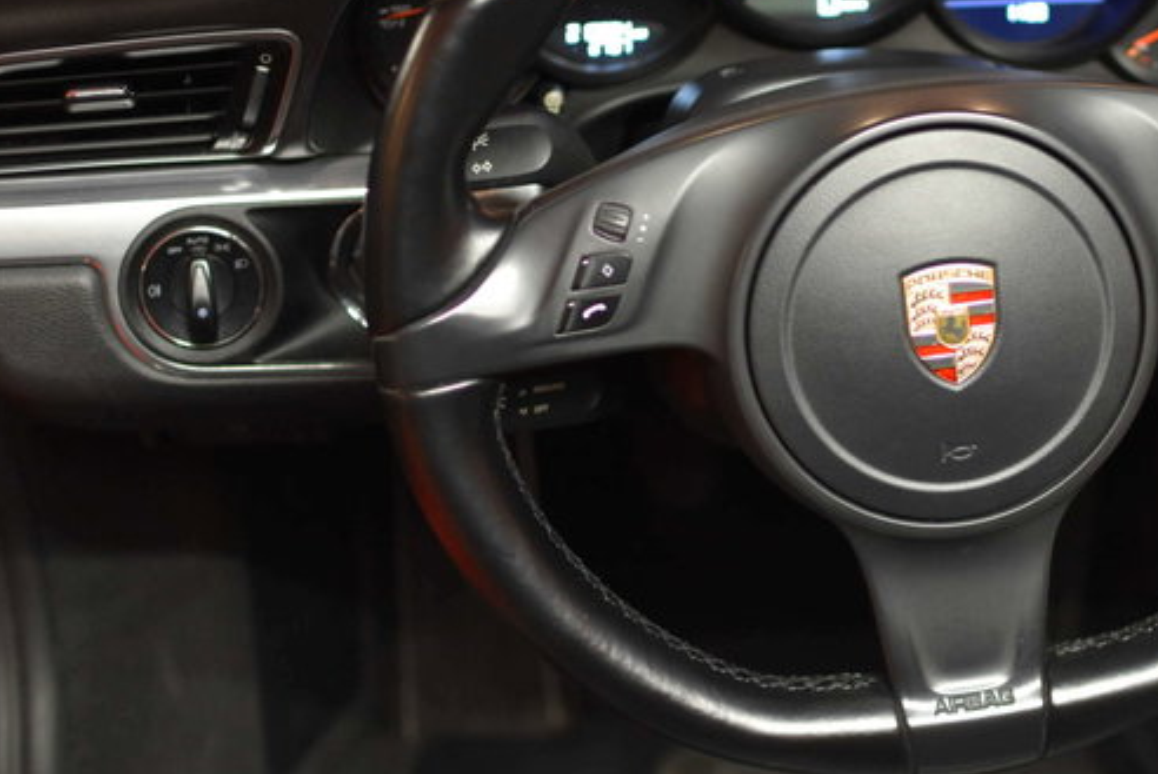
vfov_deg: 16.7
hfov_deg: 24.5
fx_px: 2633
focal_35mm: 82
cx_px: 891
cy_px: 231
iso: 1800
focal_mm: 35
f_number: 1.8
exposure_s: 1/60
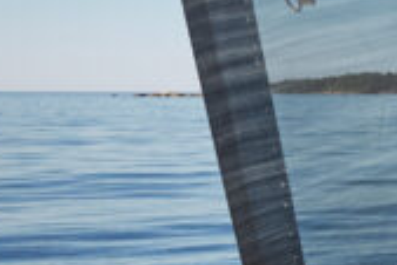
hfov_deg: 12.0
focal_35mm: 103
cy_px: 427
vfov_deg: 12.5
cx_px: 1130
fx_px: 1137
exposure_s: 1/200
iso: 1000
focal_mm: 17
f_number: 8
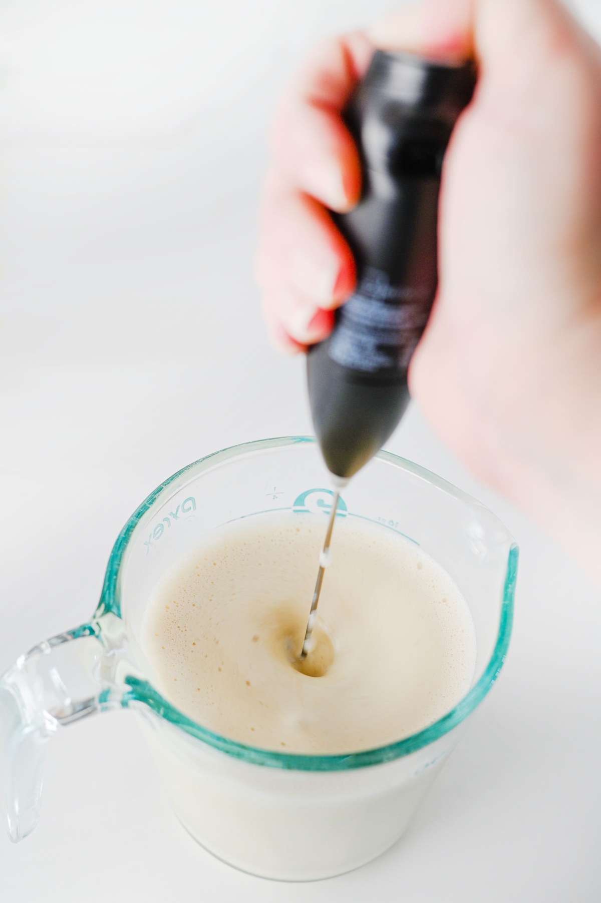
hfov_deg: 27.0
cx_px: 300
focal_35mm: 50
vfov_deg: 39.6
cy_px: 452
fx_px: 1254
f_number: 4.5
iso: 220
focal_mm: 50
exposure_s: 1/100
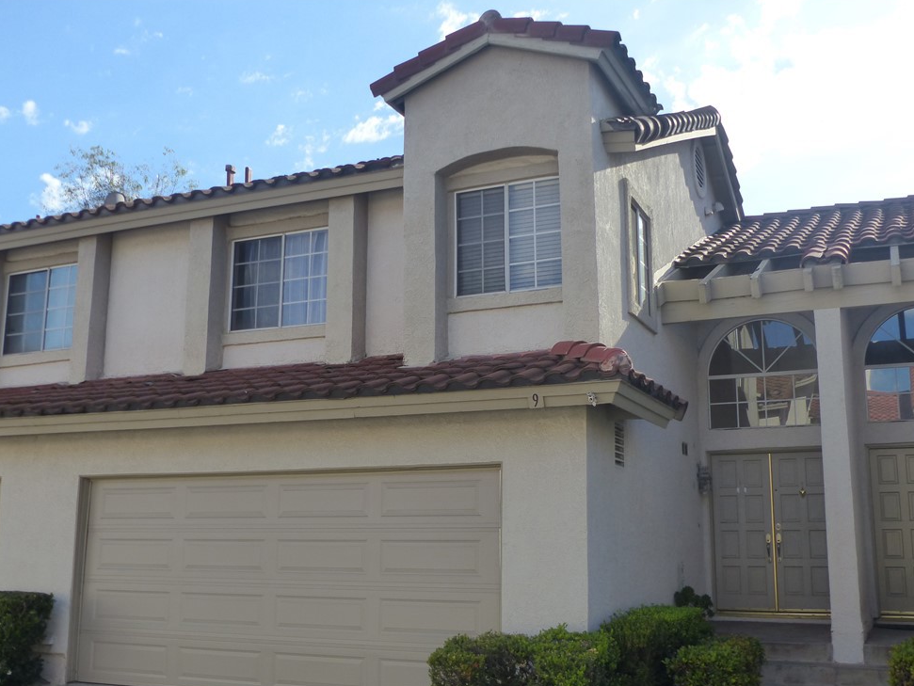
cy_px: 351
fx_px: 1030
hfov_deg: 47.8
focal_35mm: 39
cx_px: 464
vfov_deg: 36.8
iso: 200
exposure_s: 1/1600
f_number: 2.8
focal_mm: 6.6
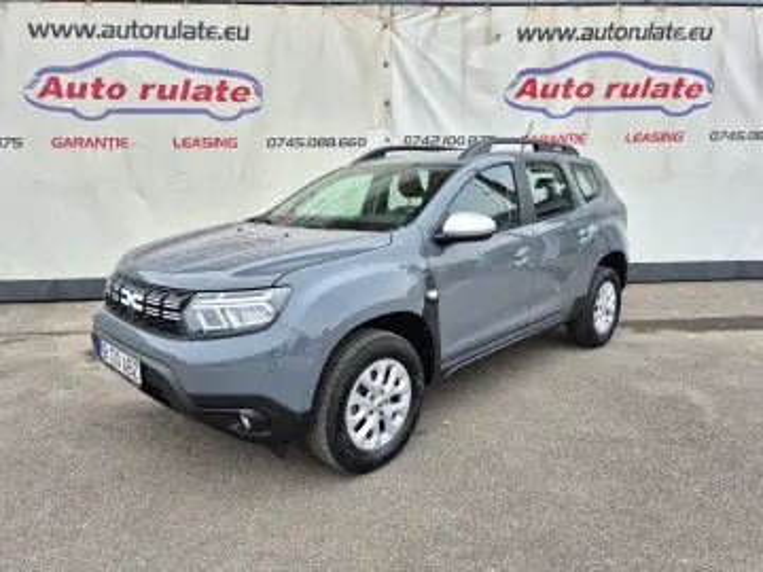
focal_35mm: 23
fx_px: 507
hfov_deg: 73.9
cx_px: 382
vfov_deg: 58.9
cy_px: 286
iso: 25
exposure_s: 1/408
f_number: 1.8
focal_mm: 5.4
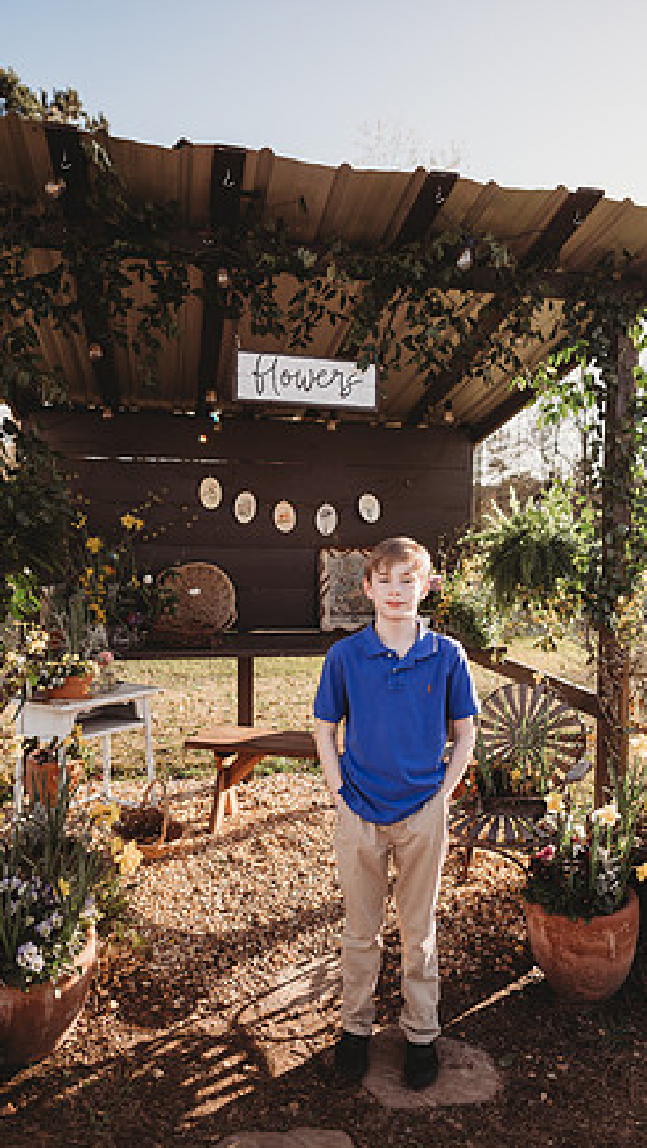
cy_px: 586
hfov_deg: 44.3
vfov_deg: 71.9
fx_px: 792
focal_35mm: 26
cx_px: 362
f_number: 2.5
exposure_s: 1/800
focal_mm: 24
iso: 100
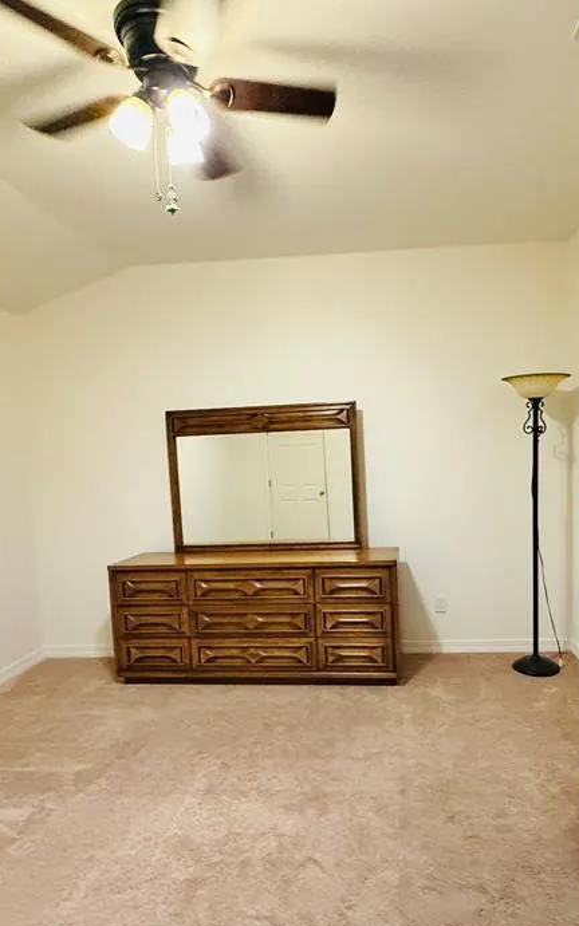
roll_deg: +2.4
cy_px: 493
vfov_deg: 79.5
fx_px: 555
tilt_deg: -4.2
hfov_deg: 54.6
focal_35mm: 22
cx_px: 354
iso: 800
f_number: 2.2
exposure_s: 1/60
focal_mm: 2.22
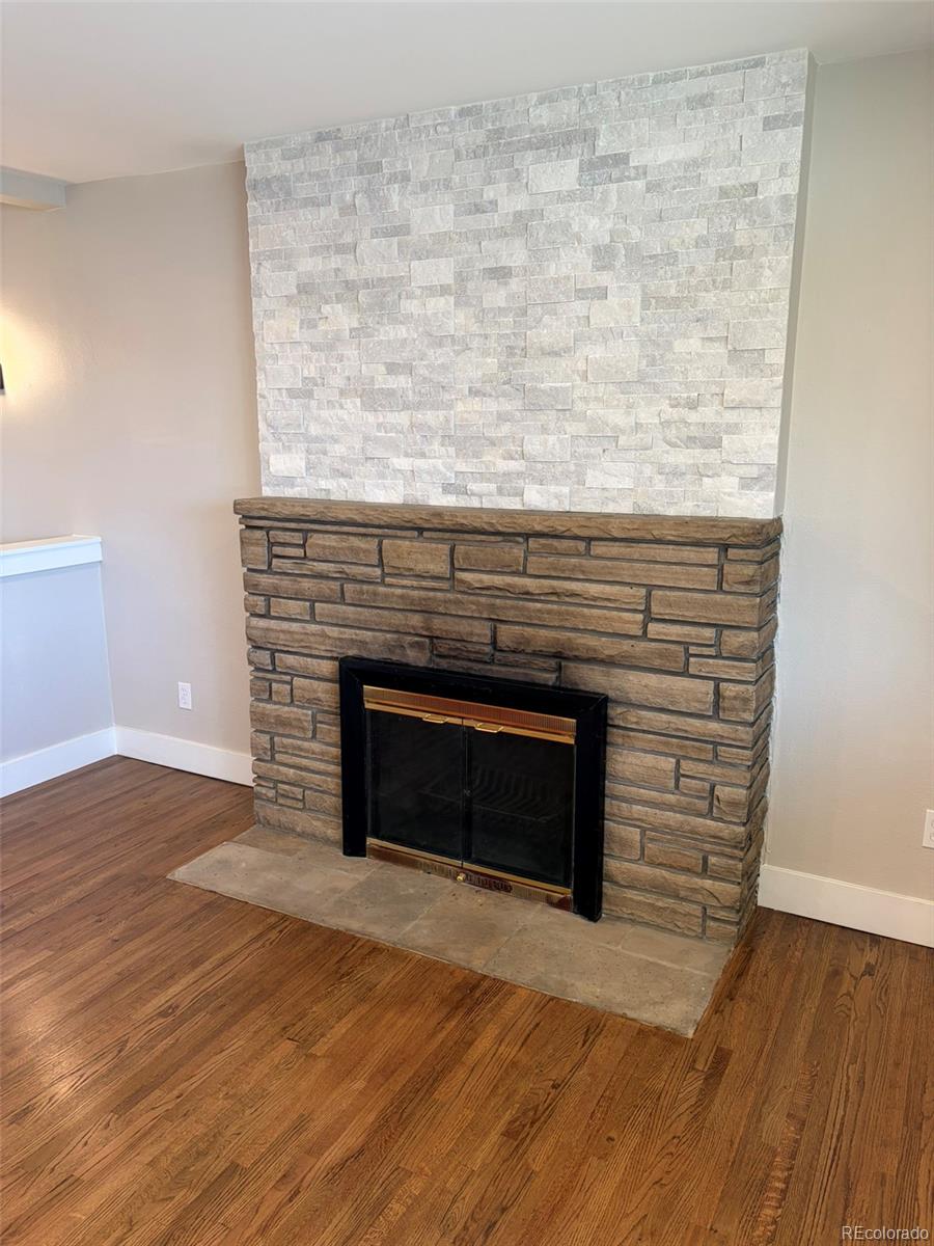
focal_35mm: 26
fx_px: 935
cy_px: 623
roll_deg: +0.2
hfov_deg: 53.1
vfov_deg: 67.3
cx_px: 467
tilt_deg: -12.2
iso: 100
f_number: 1.6
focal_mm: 5.96
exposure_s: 1/60
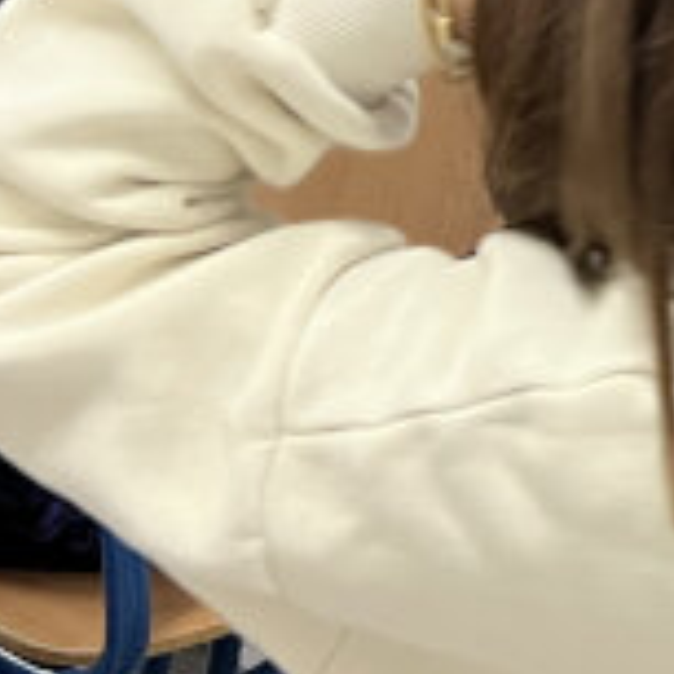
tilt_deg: -10.7
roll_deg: -1.7
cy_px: -372
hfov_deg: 12.4
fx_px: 2974
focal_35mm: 135
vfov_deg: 12.2
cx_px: 978
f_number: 1.5
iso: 80
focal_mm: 5.7
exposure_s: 1/50
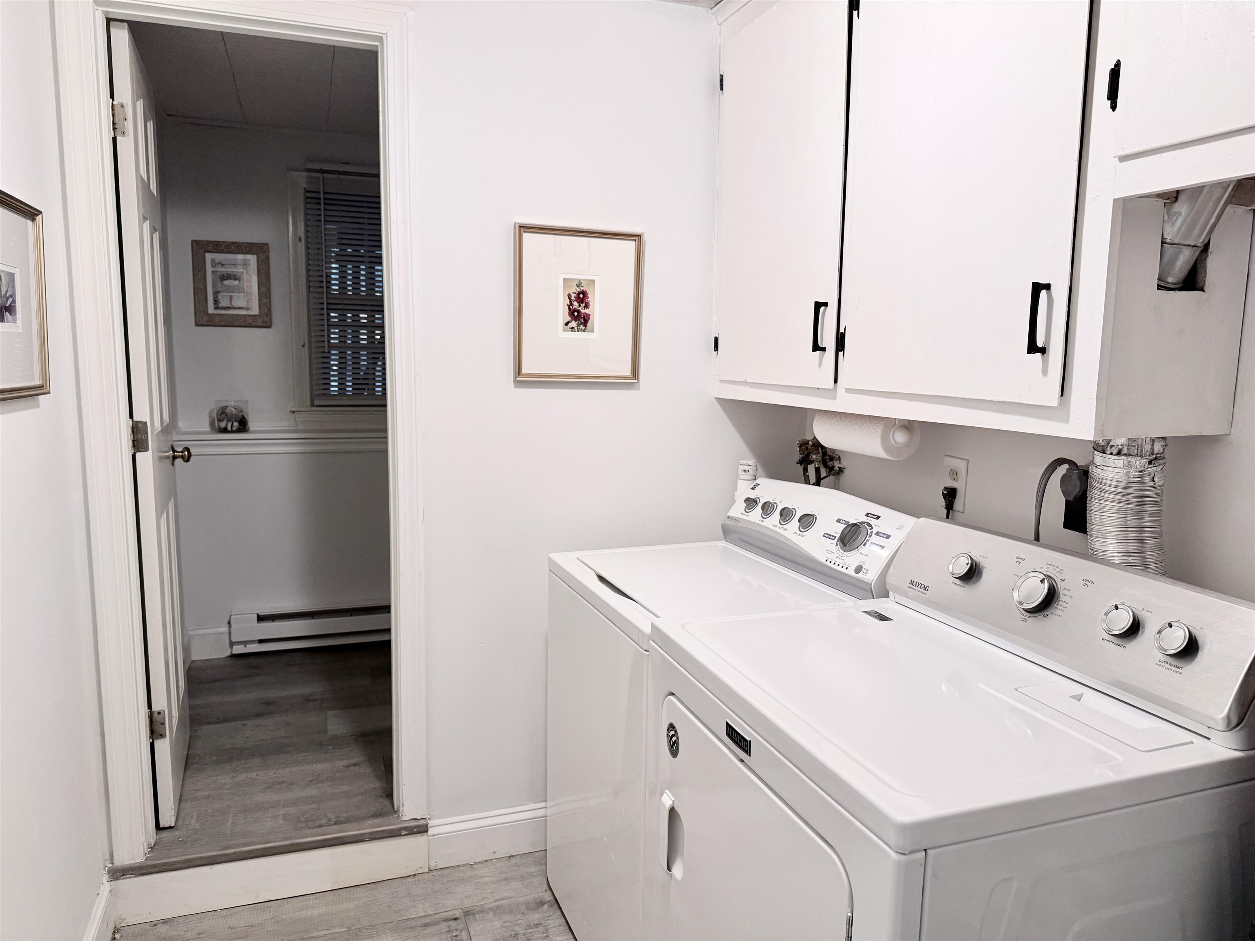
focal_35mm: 24
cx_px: 628
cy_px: 470
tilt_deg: -7.4
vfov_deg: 56.8
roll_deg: -1.2
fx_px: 870
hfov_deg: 71.6
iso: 200
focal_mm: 6.76
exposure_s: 1/60
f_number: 1.78
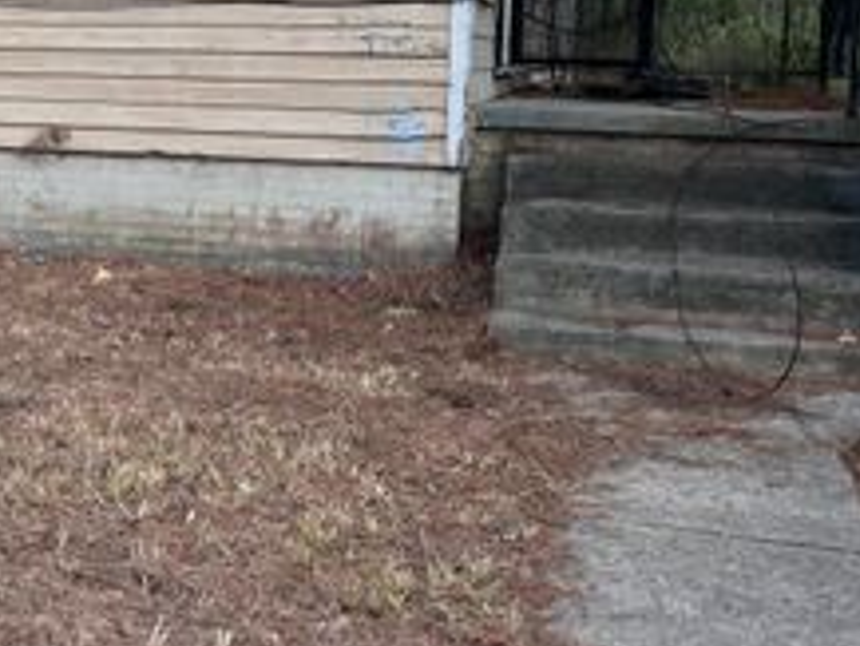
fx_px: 1491
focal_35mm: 60
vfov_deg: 24.0
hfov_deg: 30.2
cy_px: 121
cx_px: 20
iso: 32
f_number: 1.6
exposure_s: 1/122
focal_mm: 5.1
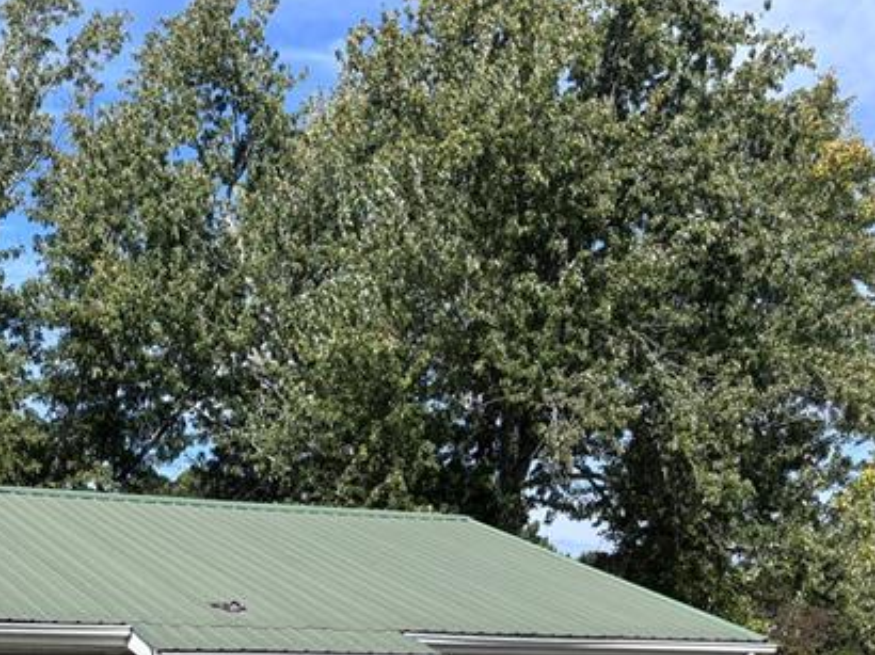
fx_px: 1642
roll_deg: -0.1
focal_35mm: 65
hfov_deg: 28.9
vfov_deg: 21.2
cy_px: 762
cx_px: 128
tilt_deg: -3.2
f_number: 1.6
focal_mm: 5.96
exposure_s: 1/3650
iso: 50
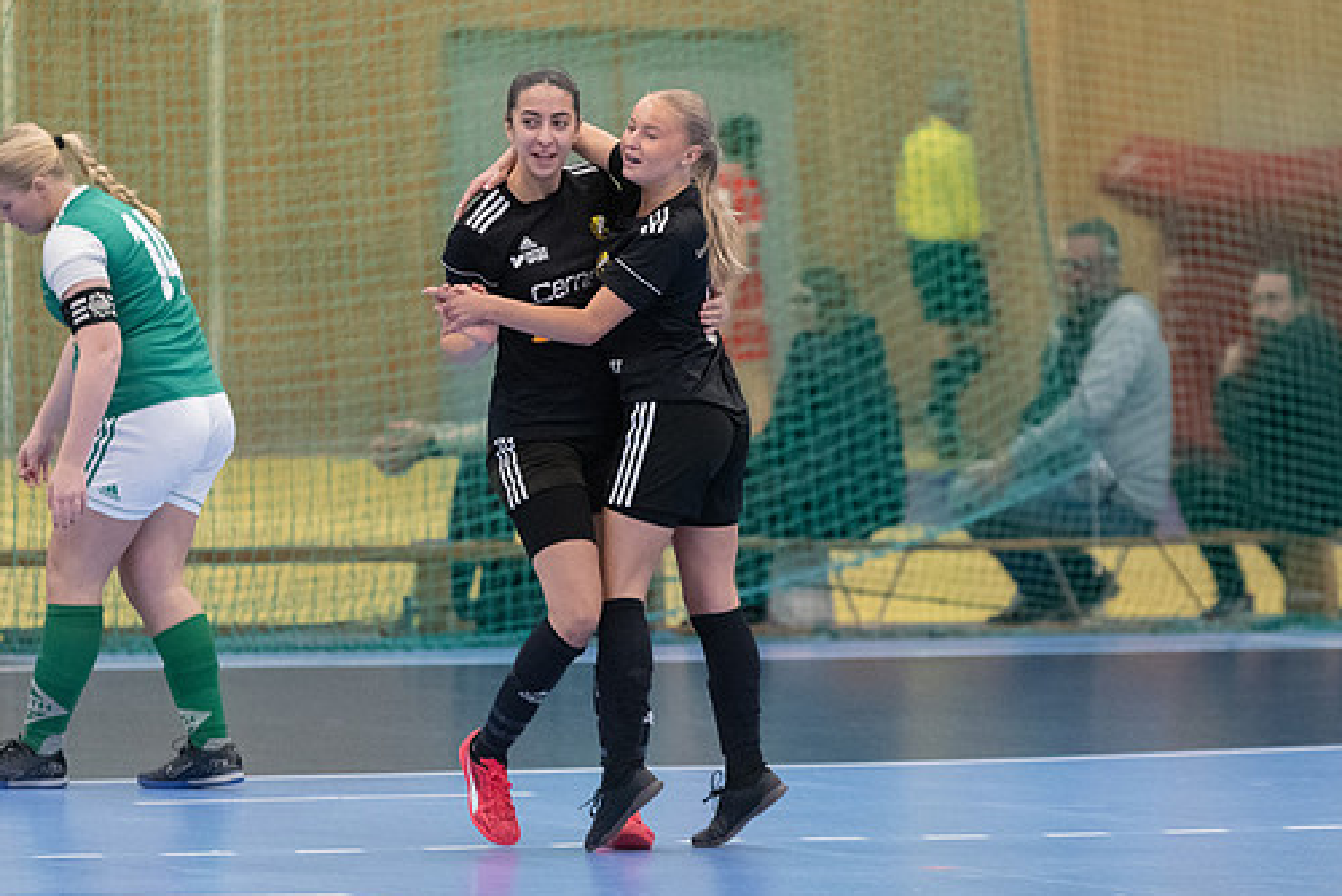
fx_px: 12980
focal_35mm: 348
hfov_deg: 5.9
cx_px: 666
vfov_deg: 4.0
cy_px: 441
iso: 8000
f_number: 3.5
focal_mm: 200
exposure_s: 1/500
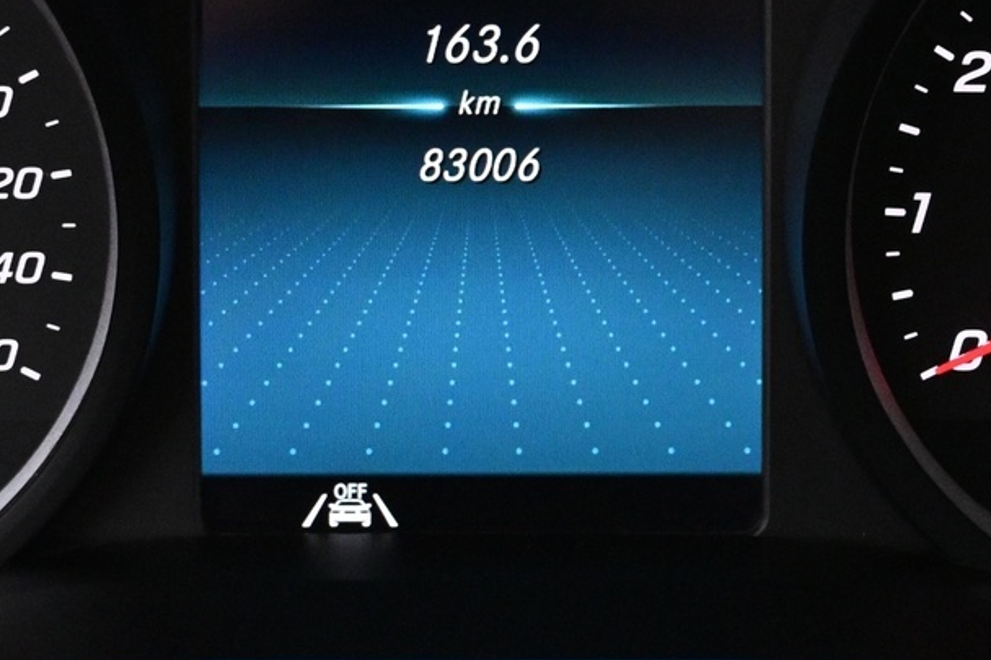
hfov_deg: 19.6
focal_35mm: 104
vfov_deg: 13.1
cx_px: 468
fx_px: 2862
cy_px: 122
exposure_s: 1/40
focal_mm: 26
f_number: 4.5
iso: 4000
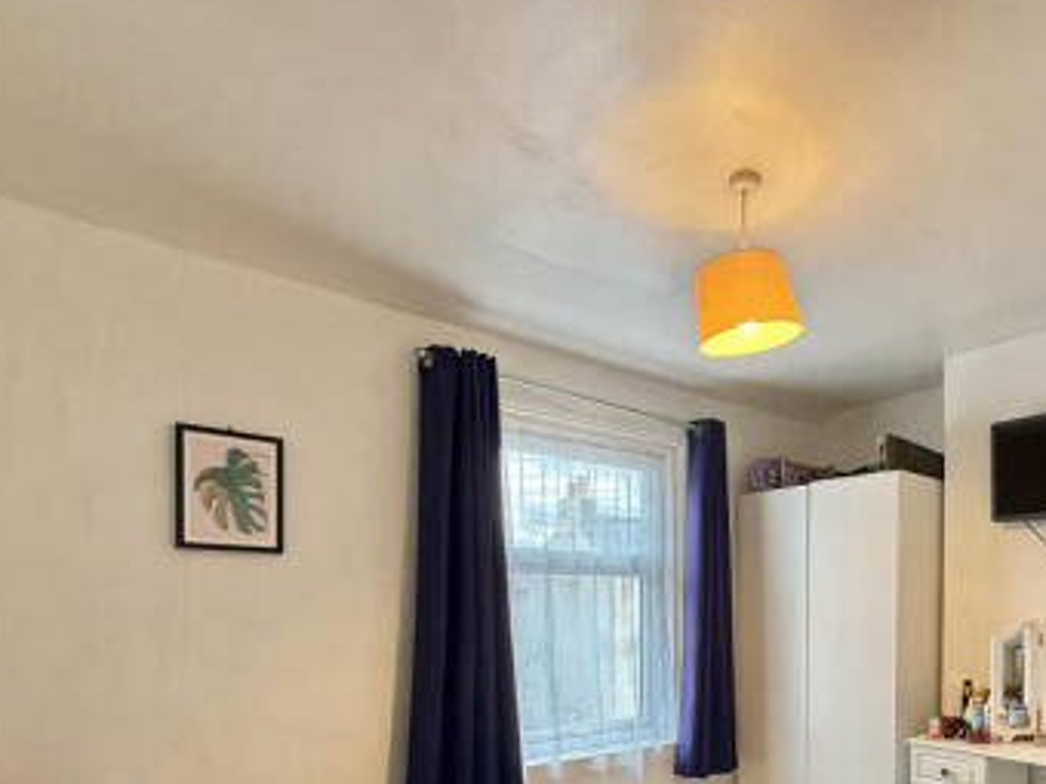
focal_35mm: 24
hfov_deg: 68.7
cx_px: 731
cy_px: 626
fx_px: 725
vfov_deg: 53.1
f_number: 2.2
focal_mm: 2.22
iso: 125
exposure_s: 1/100
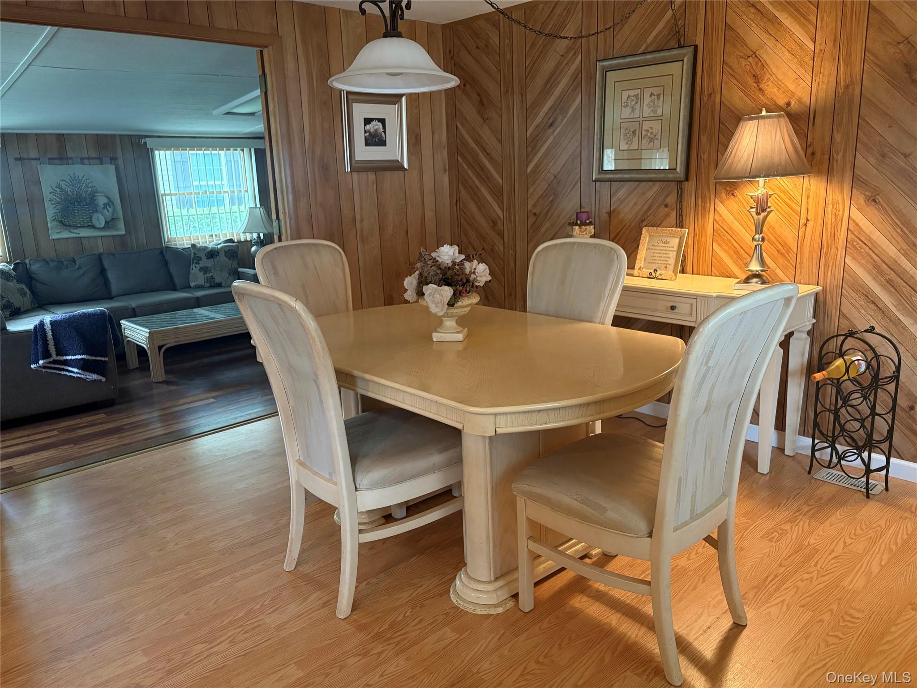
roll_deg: +1.6
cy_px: 344
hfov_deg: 67.3
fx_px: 689
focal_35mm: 26
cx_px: 458
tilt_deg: -13.6
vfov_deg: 53.1
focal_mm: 5.96
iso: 320
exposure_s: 1/60
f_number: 1.6
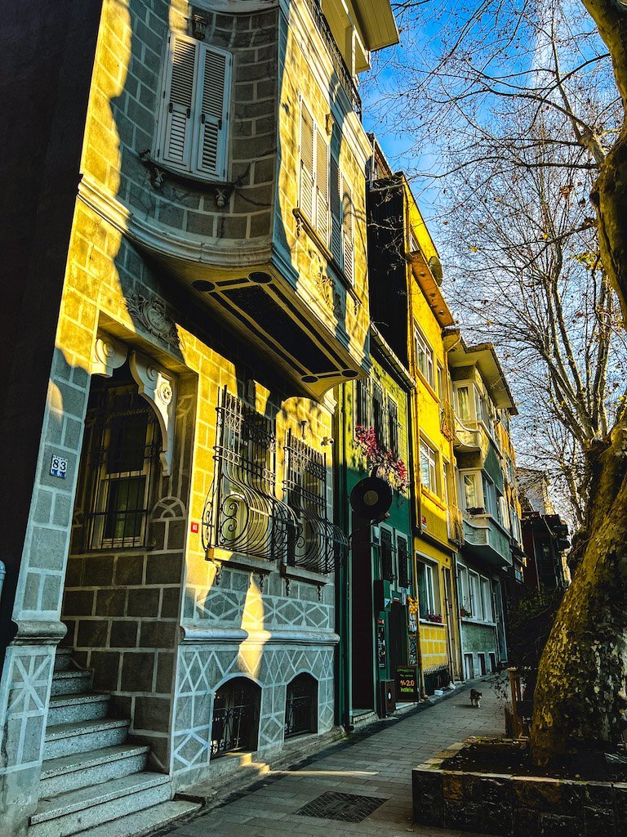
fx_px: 628
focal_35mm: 26
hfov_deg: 53.1
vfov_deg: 67.3
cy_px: 418
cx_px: 314
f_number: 1.5
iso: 50
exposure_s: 1/1900
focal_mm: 5.7
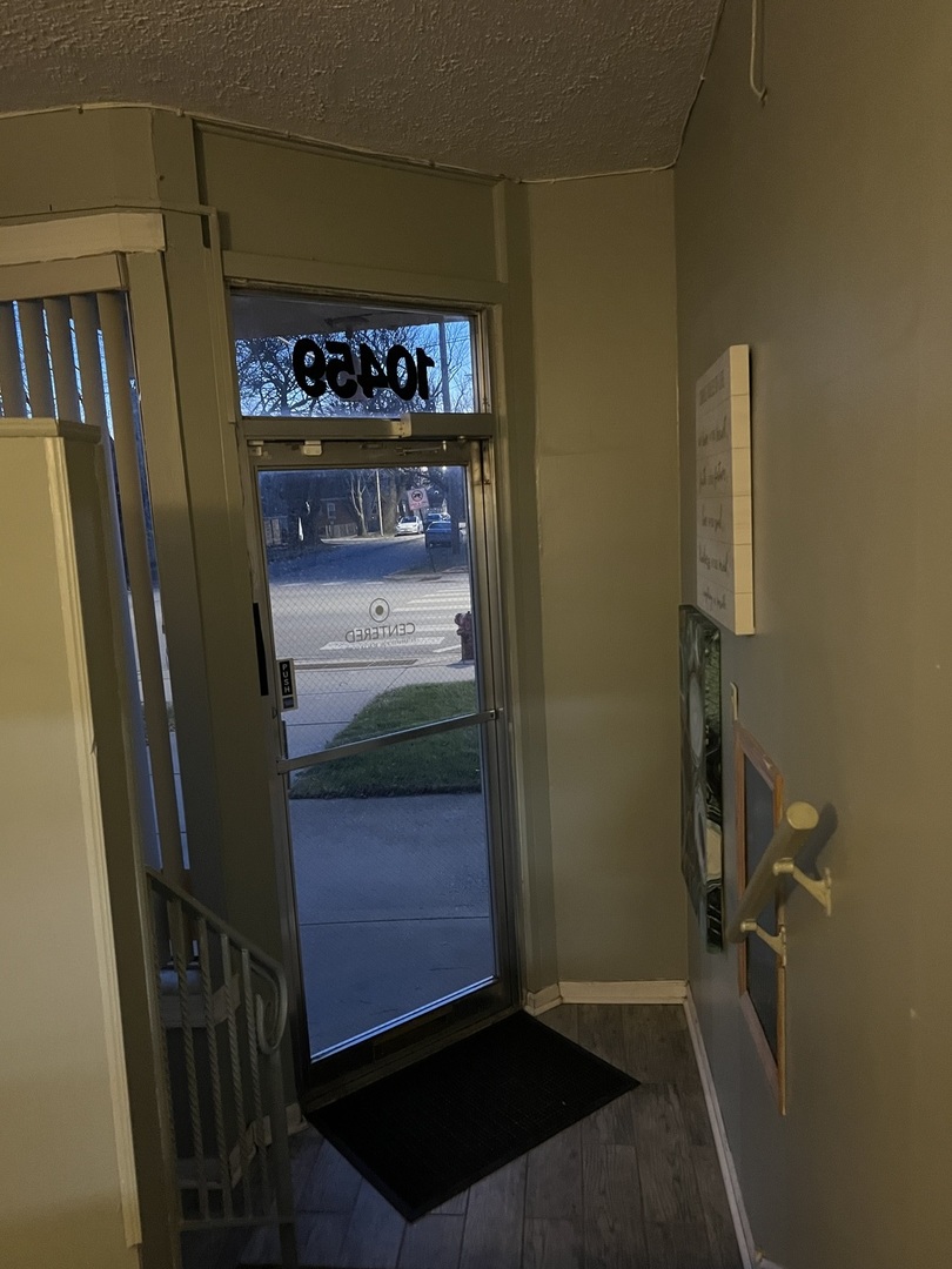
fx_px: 953
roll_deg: +3.5
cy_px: 634
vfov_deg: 67.3
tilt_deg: -7.5
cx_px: 476
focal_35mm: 26
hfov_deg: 53.1
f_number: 1.5
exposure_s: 1/30
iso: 1000
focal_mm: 5.7
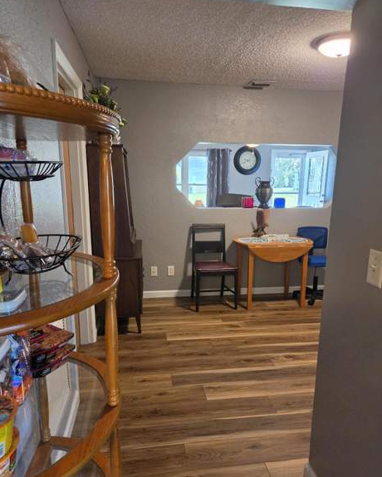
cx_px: 196
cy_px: 256
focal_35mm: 25
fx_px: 353
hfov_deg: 56.8
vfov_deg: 68.0
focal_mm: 5.4
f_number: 1.8
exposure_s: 1/120
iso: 500
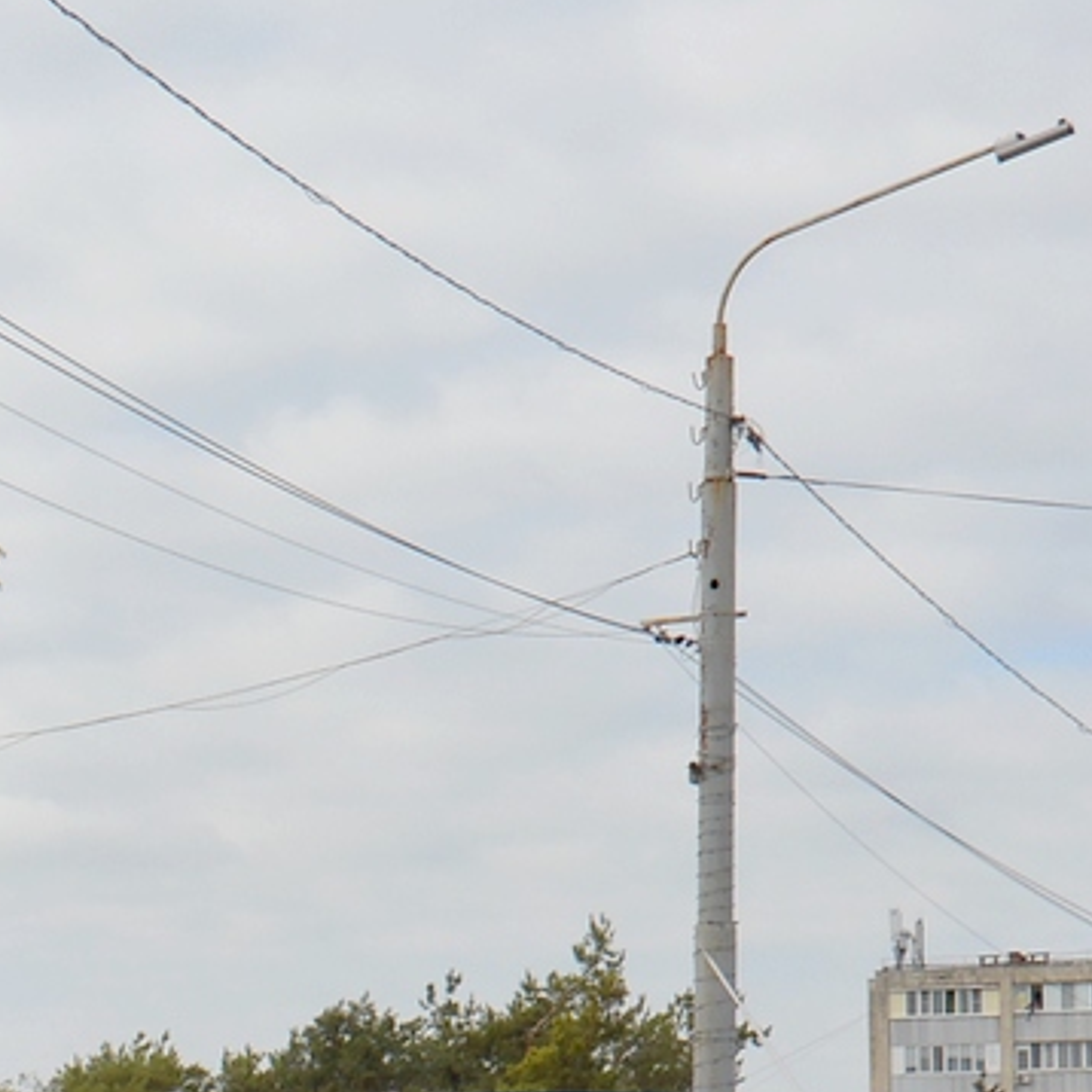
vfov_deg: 15.4
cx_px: 872
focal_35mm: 111
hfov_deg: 15.6
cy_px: 1126
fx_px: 3962
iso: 400
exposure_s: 1/1600
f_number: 6.3
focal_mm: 26
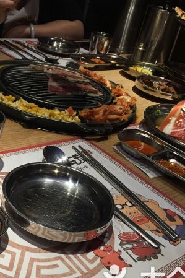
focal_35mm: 47
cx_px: 42
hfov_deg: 28.1
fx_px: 363
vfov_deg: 41.9
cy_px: 149
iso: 50
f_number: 2.2
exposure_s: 1/33
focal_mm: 4.15
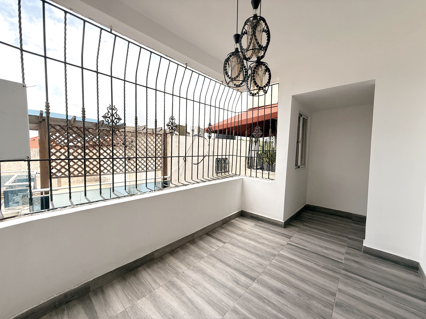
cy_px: 160
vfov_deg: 85.7
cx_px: 213
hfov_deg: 102.1
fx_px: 172
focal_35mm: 14
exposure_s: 1/1431
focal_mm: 2.2
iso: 50
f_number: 2.2
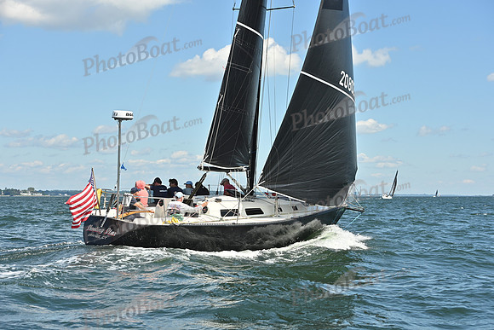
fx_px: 961
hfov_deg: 28.8
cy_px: 165
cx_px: 247
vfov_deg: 19.5
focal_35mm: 70
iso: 250
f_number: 7.1
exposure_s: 1/1250
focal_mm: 70
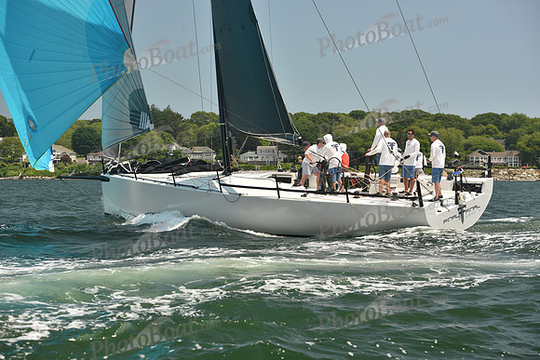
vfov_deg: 19.5
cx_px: 270
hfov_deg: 28.8
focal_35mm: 70
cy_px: 180
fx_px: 1050
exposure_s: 1/640
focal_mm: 70
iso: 250
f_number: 5.6
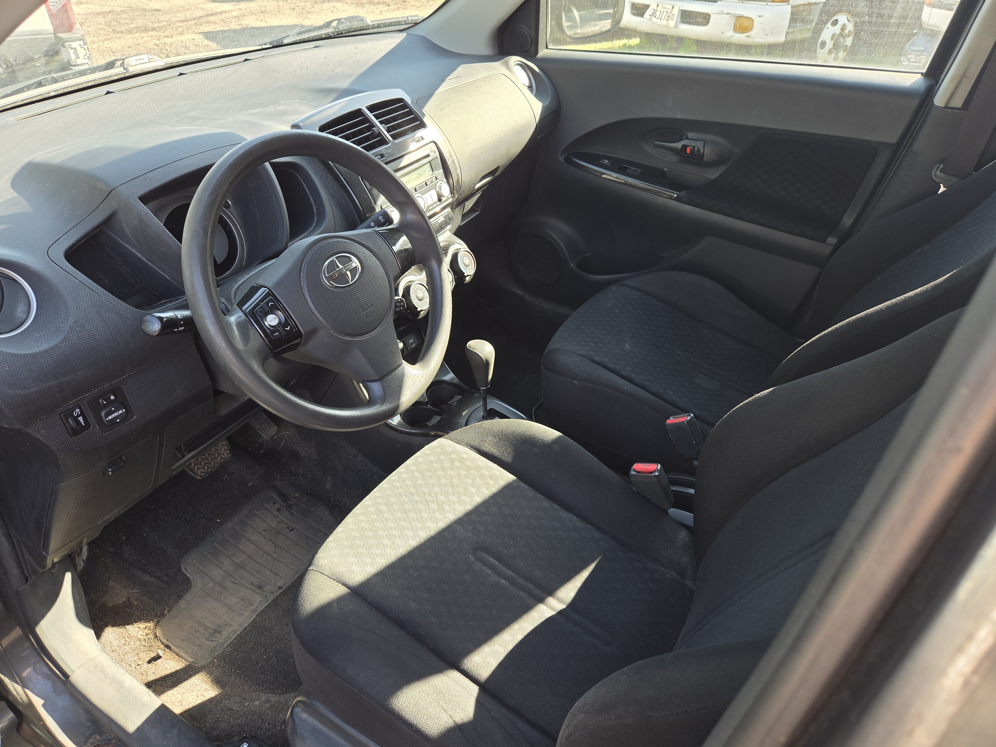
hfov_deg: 73.9
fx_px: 662
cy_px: 374
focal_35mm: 23
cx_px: 498
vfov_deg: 58.9
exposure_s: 1/180
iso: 64
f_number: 1.8
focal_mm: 5.4
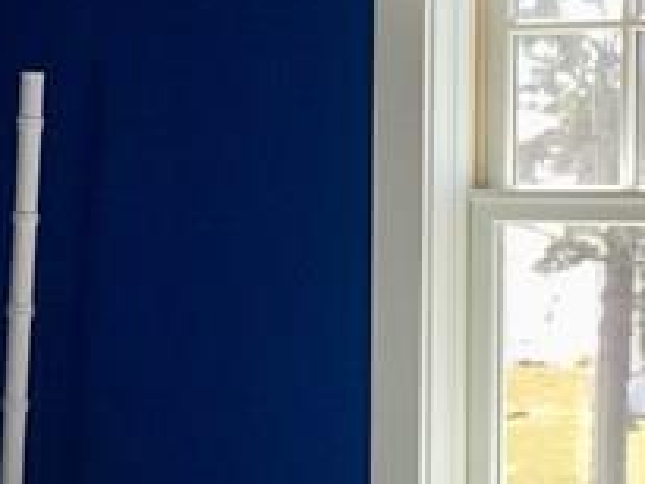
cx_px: 293
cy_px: 286
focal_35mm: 145
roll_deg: -0.4
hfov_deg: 13.6
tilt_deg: -1.5
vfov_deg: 10.2
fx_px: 2703
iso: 25
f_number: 2.2
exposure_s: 1/122
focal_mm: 4.15
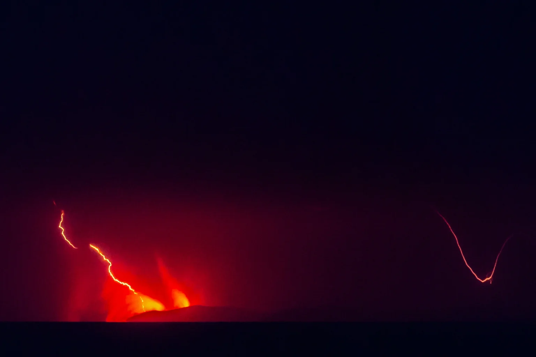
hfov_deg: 10.3
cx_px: 268
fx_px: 2978
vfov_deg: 6.9
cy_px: 178
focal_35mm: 200
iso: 5000
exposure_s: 15
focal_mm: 200
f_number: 9
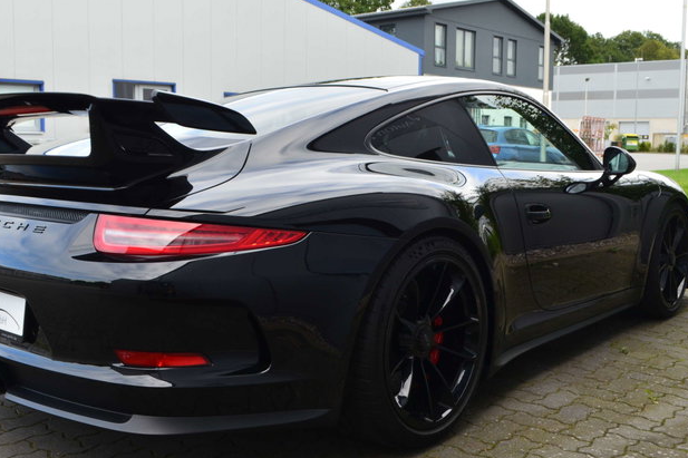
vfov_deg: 32.6
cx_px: 328
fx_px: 783
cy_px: 217
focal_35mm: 41
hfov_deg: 47.4
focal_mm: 22
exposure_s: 1/60
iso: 320
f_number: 10
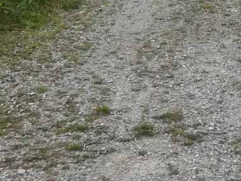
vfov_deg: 13.4
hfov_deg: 18.2
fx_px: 731
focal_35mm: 105
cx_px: 244
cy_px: -80
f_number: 3.3
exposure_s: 1/400
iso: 80
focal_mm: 5.5
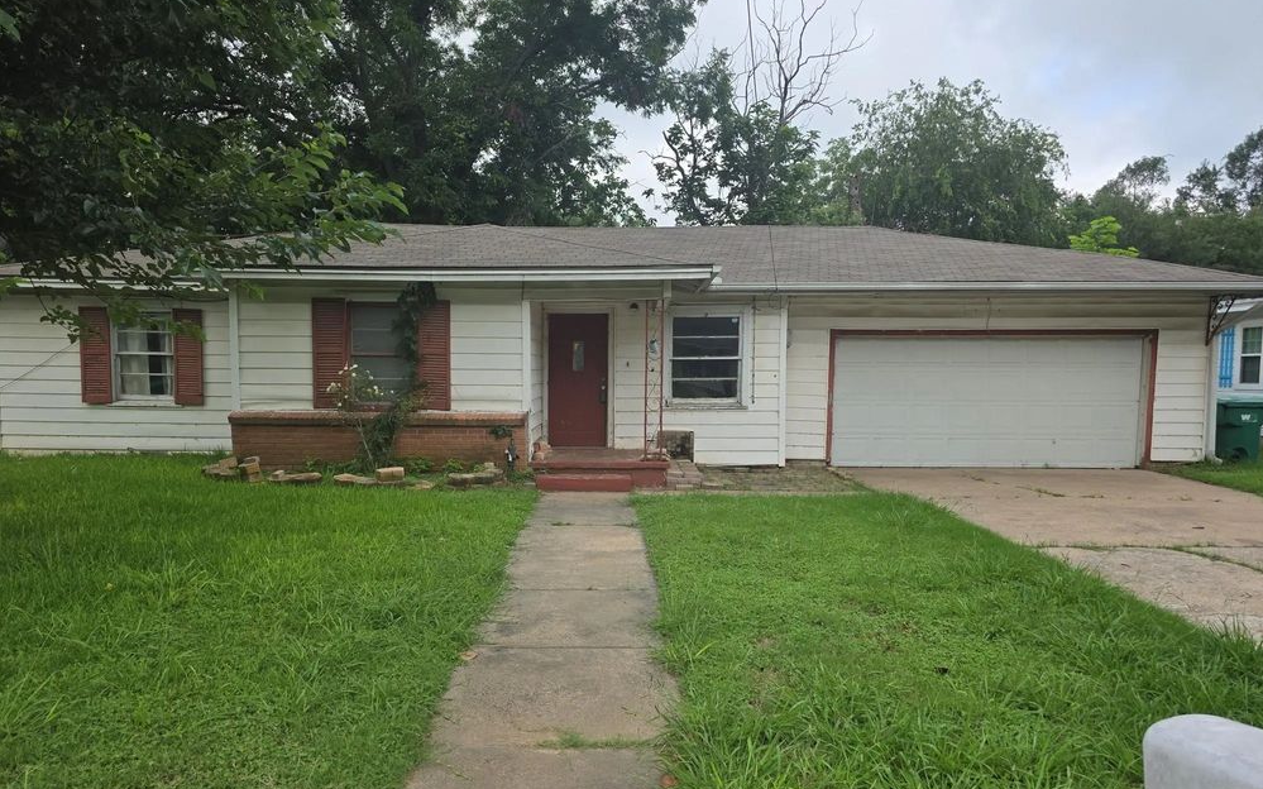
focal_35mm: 25
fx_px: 860
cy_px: 430
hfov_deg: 72.6
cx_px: 626
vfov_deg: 49.2
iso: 80
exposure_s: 1/2531
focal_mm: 6.3
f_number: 1.7
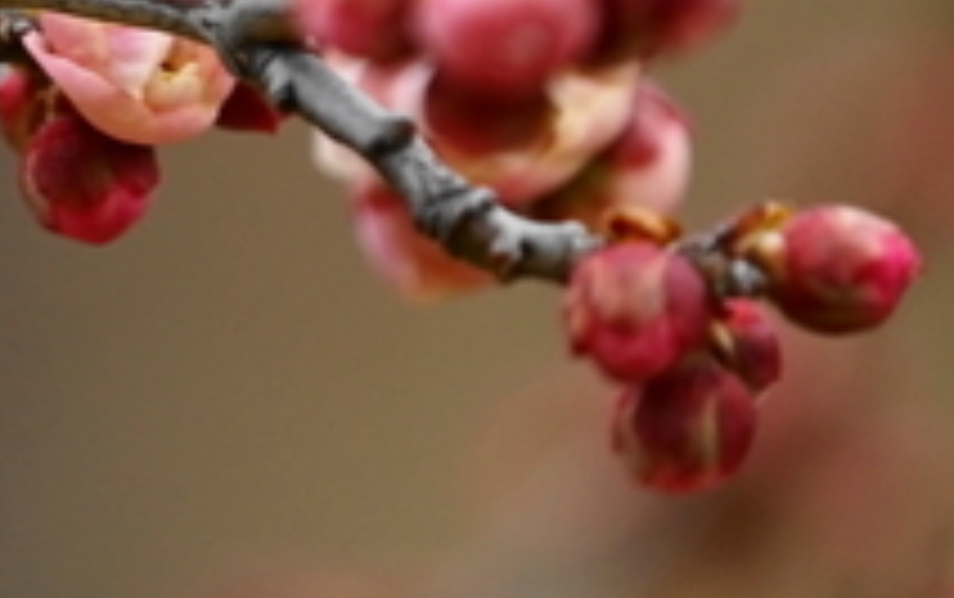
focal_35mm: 1730
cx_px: -936
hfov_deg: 1.2
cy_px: -1025
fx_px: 45027
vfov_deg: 0.8
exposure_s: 1/320
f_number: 5.6
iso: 200
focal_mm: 300
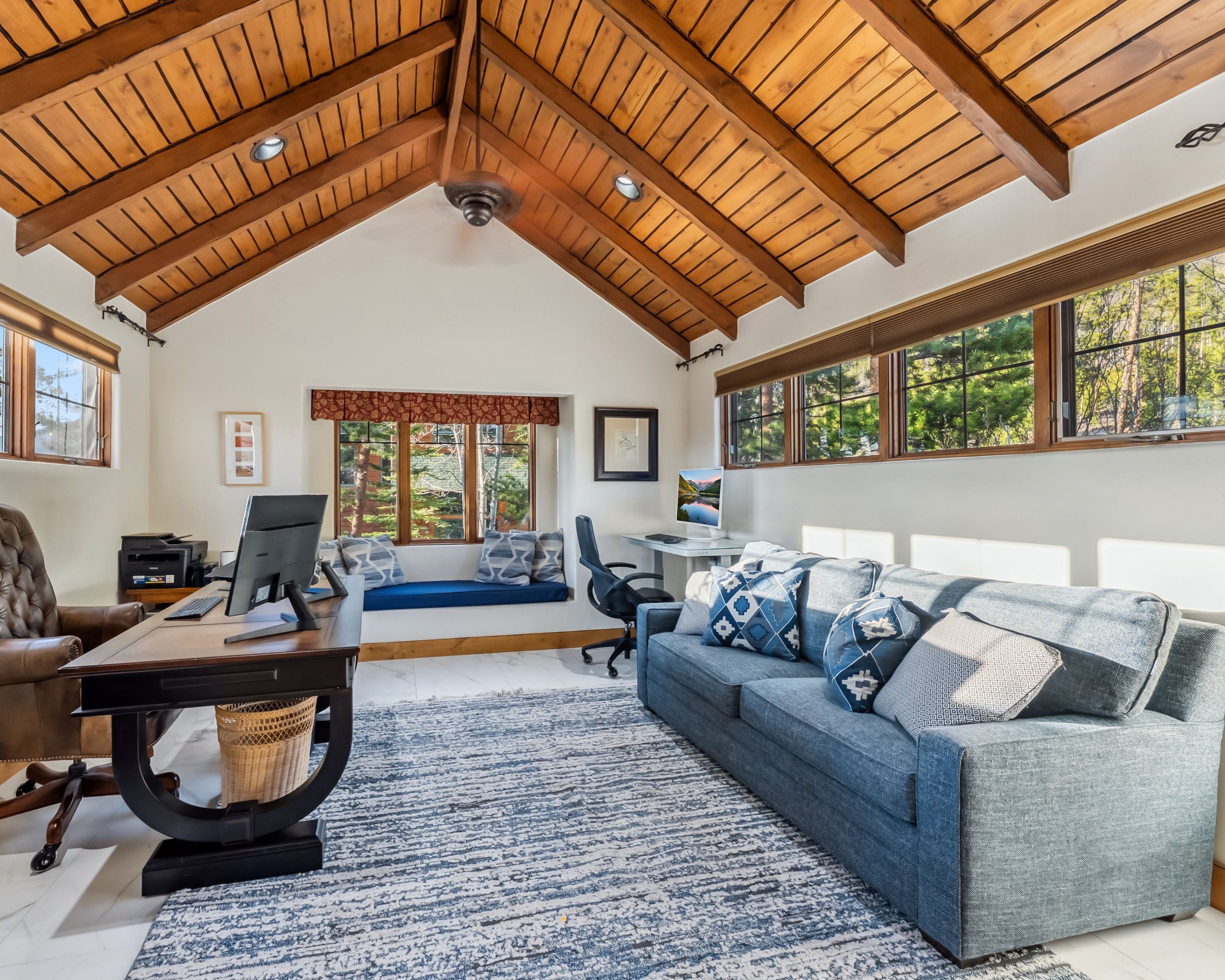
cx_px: 535
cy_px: 487
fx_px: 580
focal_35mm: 16
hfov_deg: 92.6
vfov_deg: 80.4
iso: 800
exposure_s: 1/50
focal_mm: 14
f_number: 8
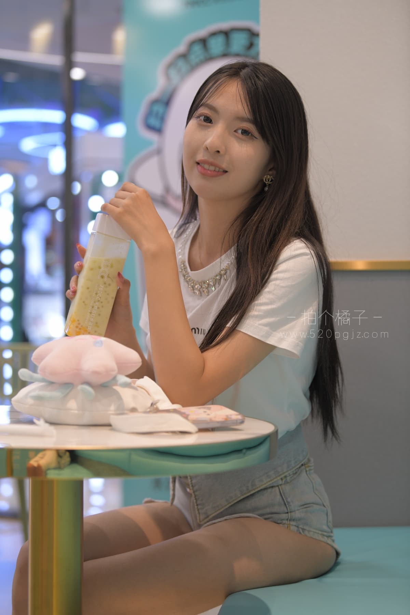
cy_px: 308
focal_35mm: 70
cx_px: 205
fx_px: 1196
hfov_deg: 19.5
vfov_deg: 28.8
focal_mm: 70
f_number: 3.2
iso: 900
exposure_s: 1/160
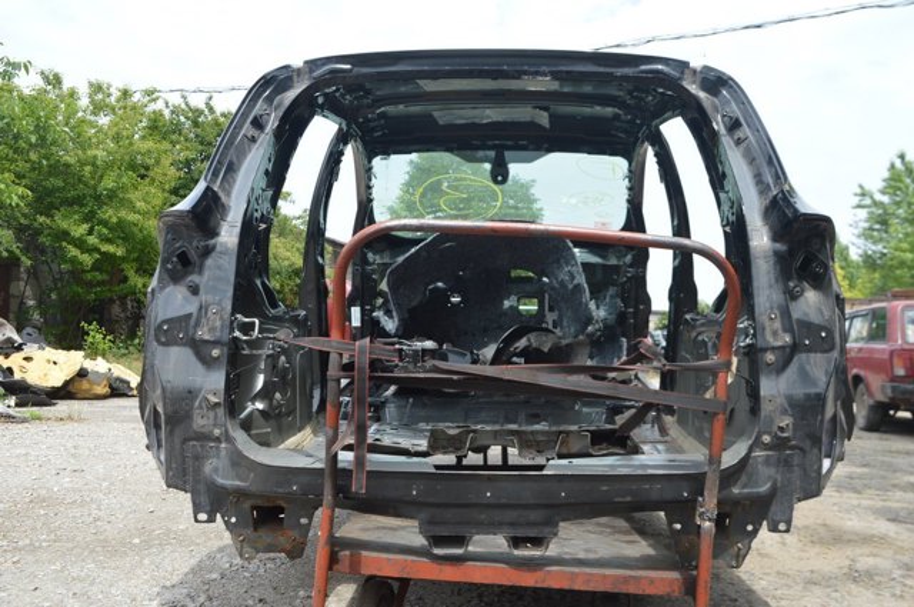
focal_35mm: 33
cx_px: 457
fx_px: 837
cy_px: 304
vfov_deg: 39.9
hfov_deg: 57.3
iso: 100
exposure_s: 1/200
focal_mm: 22
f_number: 7.1
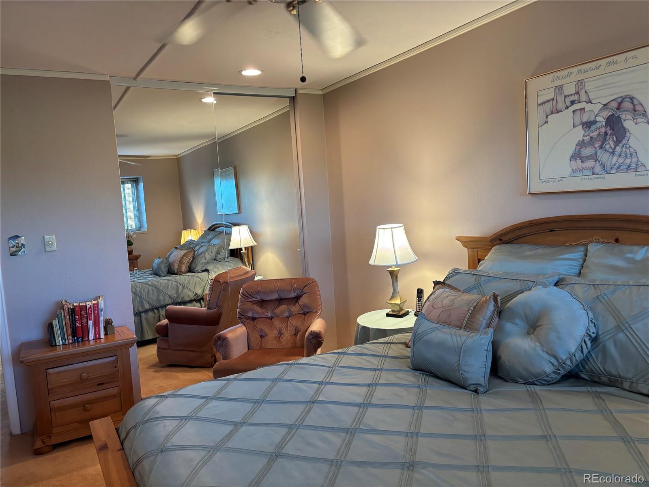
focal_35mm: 26
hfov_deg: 67.3
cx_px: 324
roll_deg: +3.8
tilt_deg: -5.3
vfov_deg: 53.1
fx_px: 487
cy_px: 244
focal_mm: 5.96
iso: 160
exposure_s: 1/60
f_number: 1.6
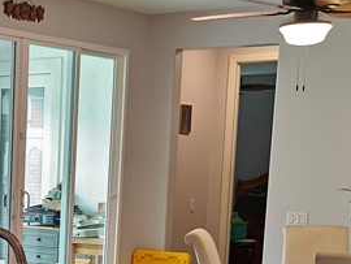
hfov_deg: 20.2
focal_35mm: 91
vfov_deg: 15.7
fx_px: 924
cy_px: 317
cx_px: -64
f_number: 1.8
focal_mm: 5.59
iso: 80
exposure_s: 1/120
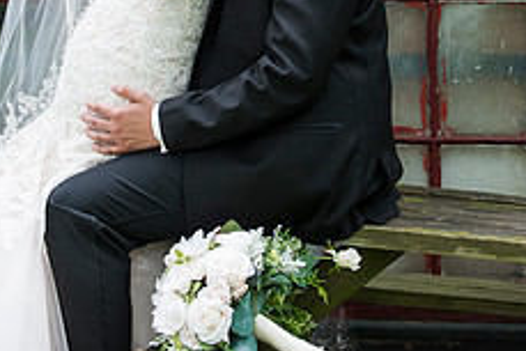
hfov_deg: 12.2
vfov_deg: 8.0
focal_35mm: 169
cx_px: 233
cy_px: -96
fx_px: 2471
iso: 800
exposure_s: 1/1000
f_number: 3.5
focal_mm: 86
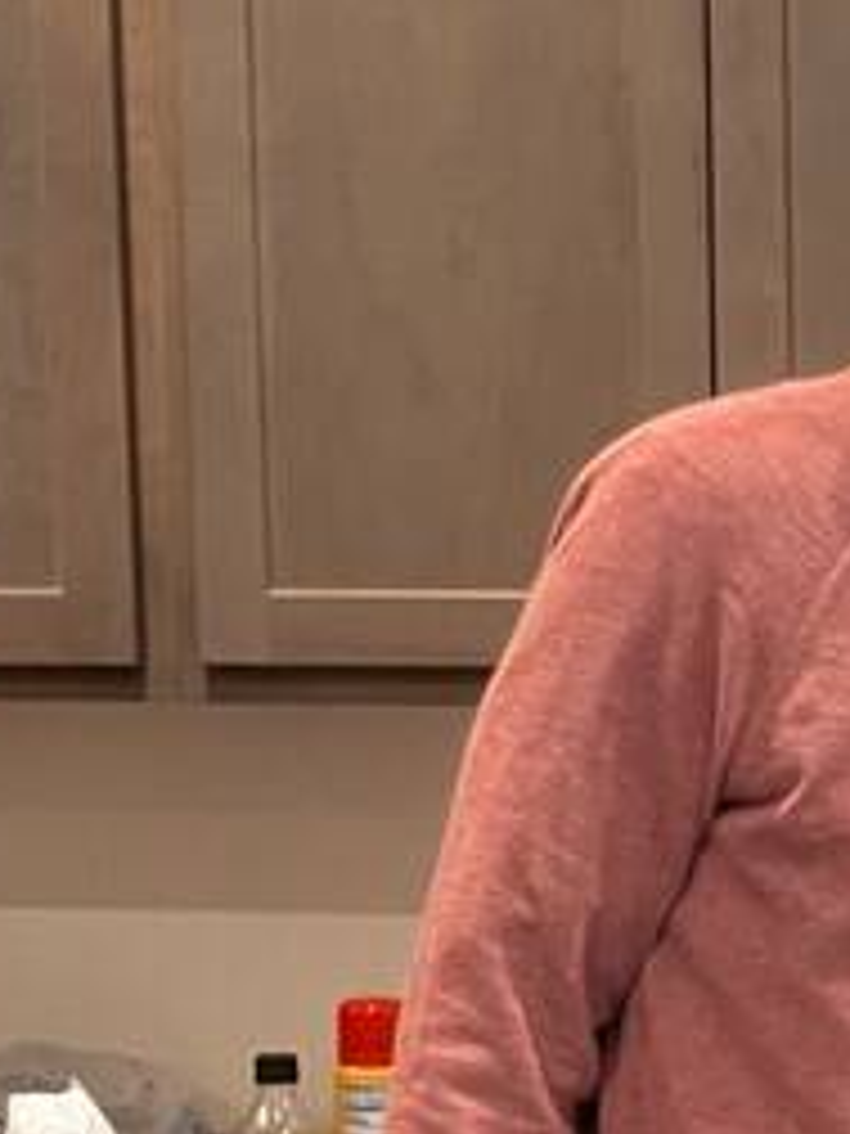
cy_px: 1143
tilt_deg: -9.7
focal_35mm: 124
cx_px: 1097
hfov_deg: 11.6
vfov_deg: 15.6
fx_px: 4060
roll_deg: -1.0
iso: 200
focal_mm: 5.1
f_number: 1.6
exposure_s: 1/60
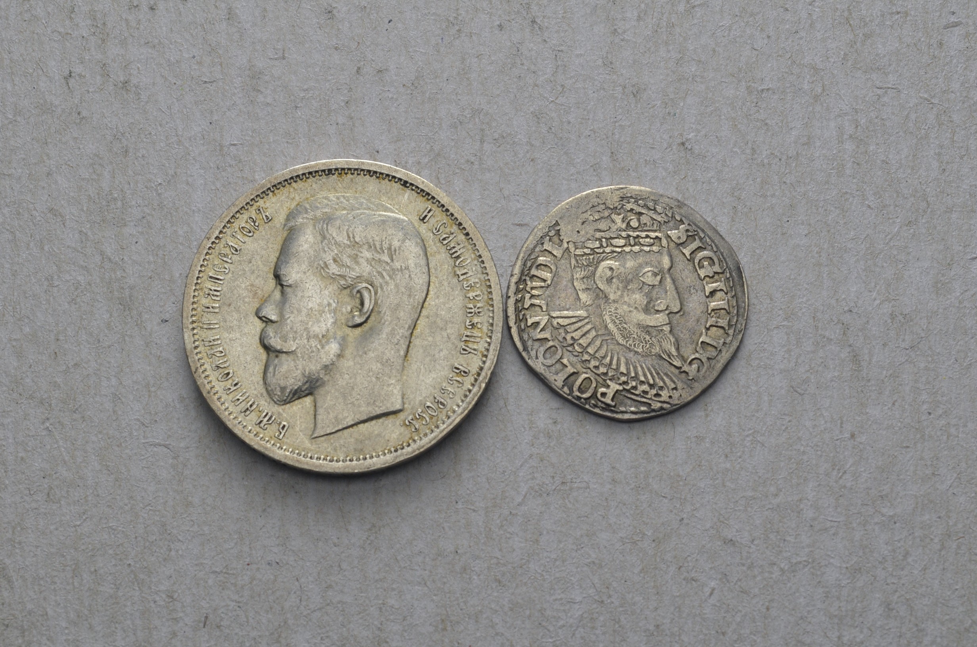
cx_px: 488
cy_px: 324
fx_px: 2234
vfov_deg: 16.5
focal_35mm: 82
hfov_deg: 24.7
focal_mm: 55
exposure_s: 1/250
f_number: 14
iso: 400
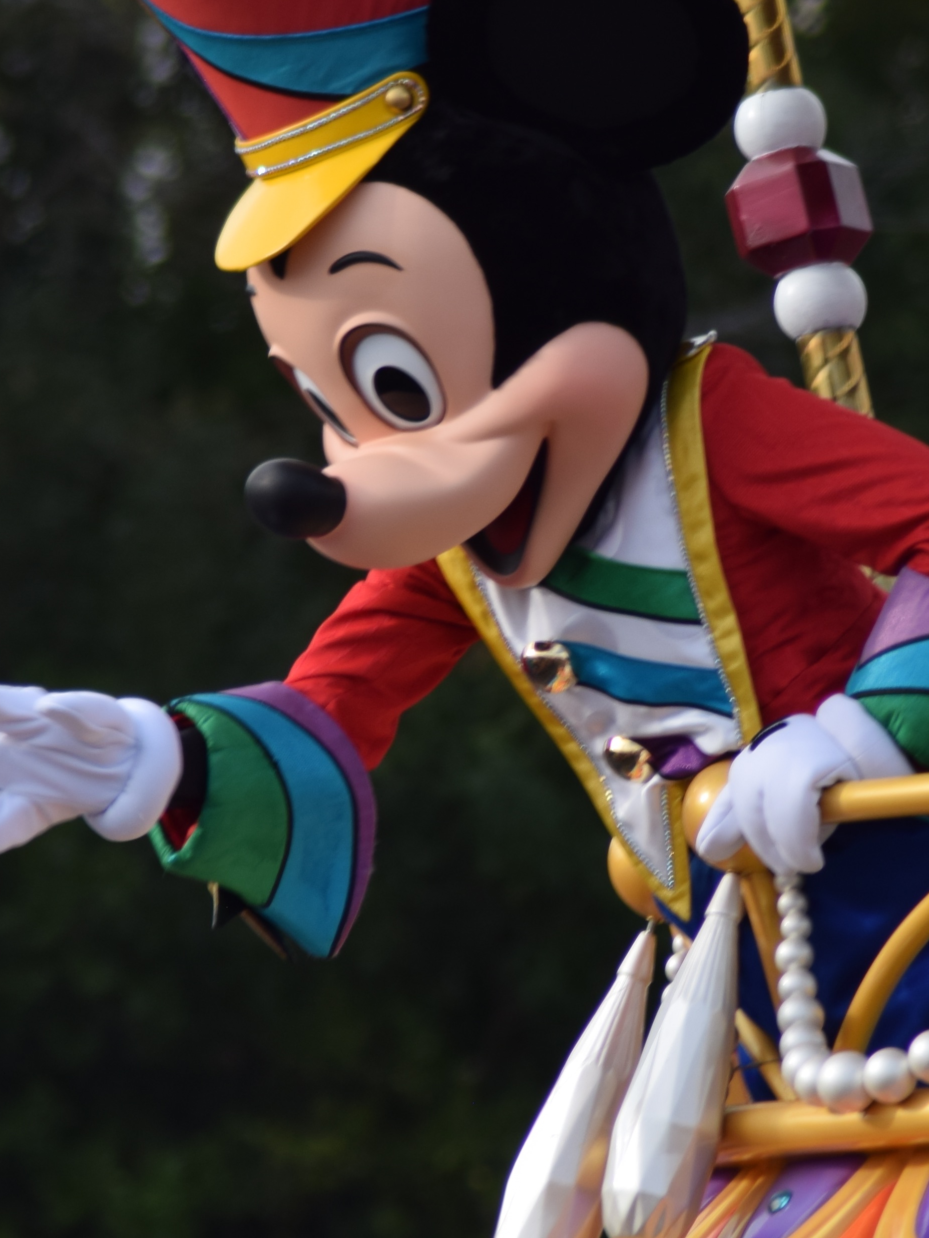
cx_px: 293
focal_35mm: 1047
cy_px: 423
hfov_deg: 1.4
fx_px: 37455
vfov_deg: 1.9
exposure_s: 1/200
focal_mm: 300
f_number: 10
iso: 100
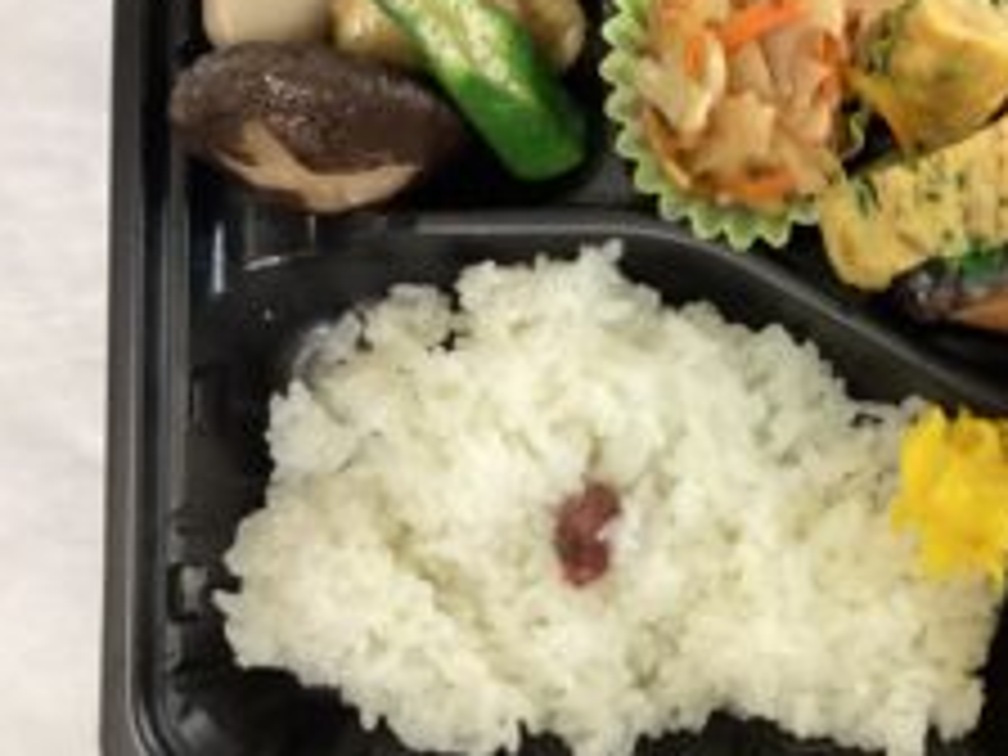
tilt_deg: -87.9
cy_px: 385
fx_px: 1514
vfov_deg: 28.0
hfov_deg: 35.7
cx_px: 799
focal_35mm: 52
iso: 250
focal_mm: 3.3
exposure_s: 1/50
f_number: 2.4
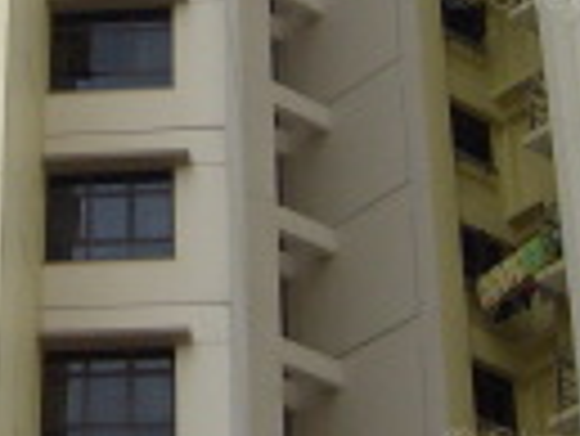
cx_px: -121
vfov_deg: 9.9
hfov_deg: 12.9
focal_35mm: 149
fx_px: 2499
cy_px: 0
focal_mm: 5.8
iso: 80
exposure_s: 1/350
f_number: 7.1
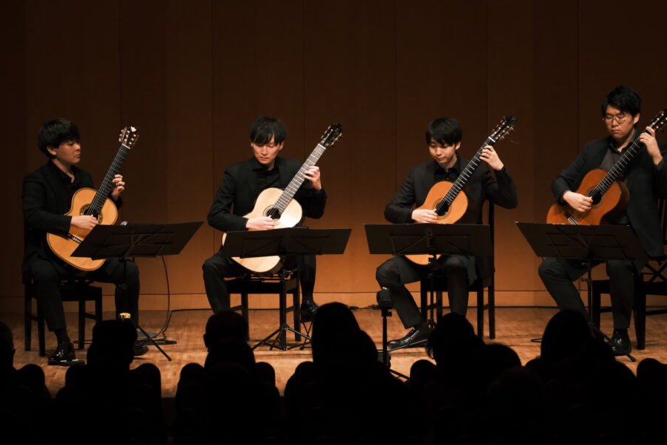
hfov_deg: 12.0
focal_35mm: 171
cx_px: 361
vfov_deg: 8.0
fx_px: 3169
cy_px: 199
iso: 3200
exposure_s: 1/180
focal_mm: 100
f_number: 5
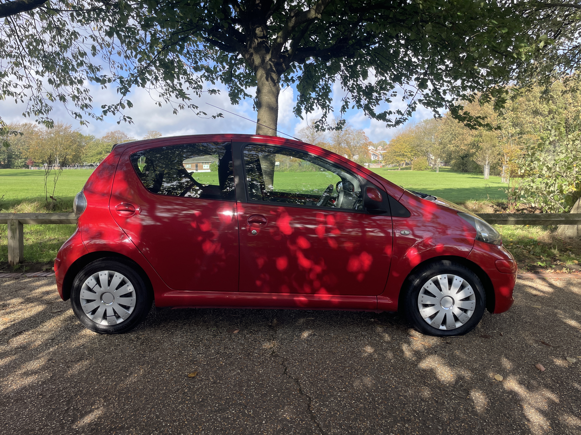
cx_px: 290
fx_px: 436
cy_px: 218
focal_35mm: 26
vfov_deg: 53.1
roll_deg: +0.5
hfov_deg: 67.3
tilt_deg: -4.0
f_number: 1.6
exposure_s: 1/836
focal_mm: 4.2
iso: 32
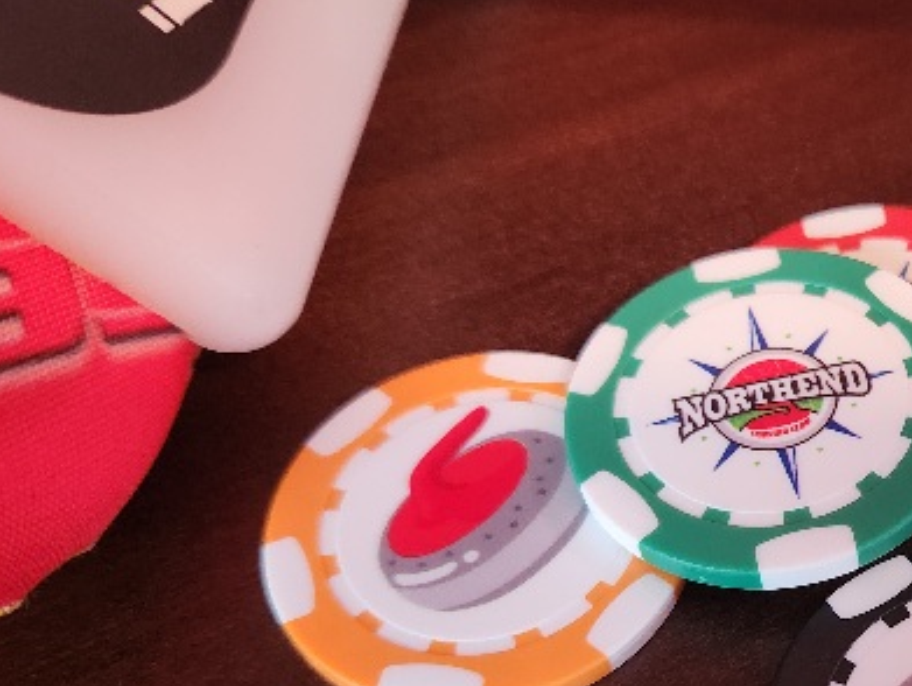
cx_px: 875
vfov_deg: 30.5
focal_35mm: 47
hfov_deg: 36.9
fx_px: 1239
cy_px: 495
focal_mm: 5.4
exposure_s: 1/30
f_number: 1.8
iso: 640
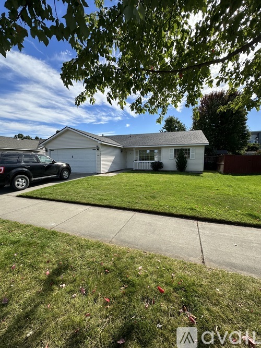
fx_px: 141
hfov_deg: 85.7
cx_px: 130
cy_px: 174
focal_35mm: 14
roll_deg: -0.1
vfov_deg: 102.1
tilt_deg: -5.1
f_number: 2.2
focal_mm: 2.22
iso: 50
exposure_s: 1/1553
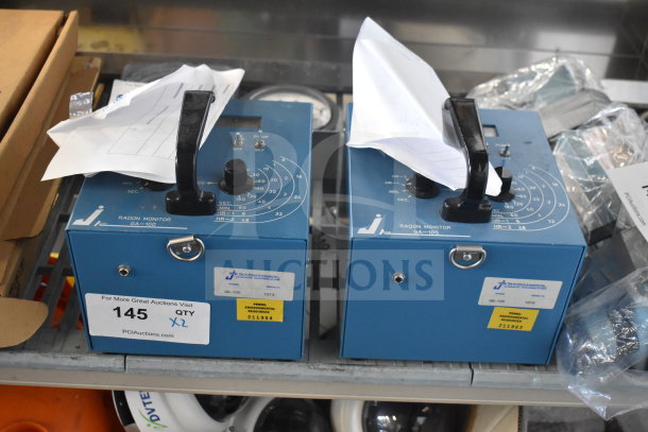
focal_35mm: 45
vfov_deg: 29.9
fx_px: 810
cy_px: 216
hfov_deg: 43.6
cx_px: 324
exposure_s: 1/50
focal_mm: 30
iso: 3600
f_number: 4.2
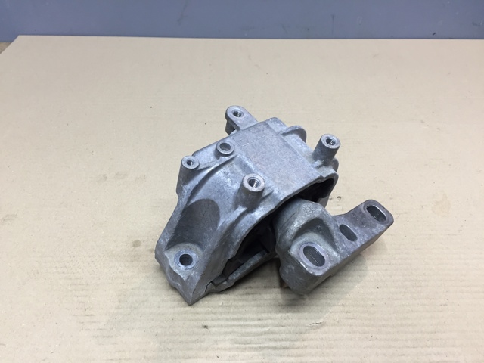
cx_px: 242
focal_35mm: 29
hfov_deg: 61.7
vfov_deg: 48.2
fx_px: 405
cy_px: 182
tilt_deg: -35.4
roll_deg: -1.6
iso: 64
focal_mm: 4.15
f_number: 2.2
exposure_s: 1/33
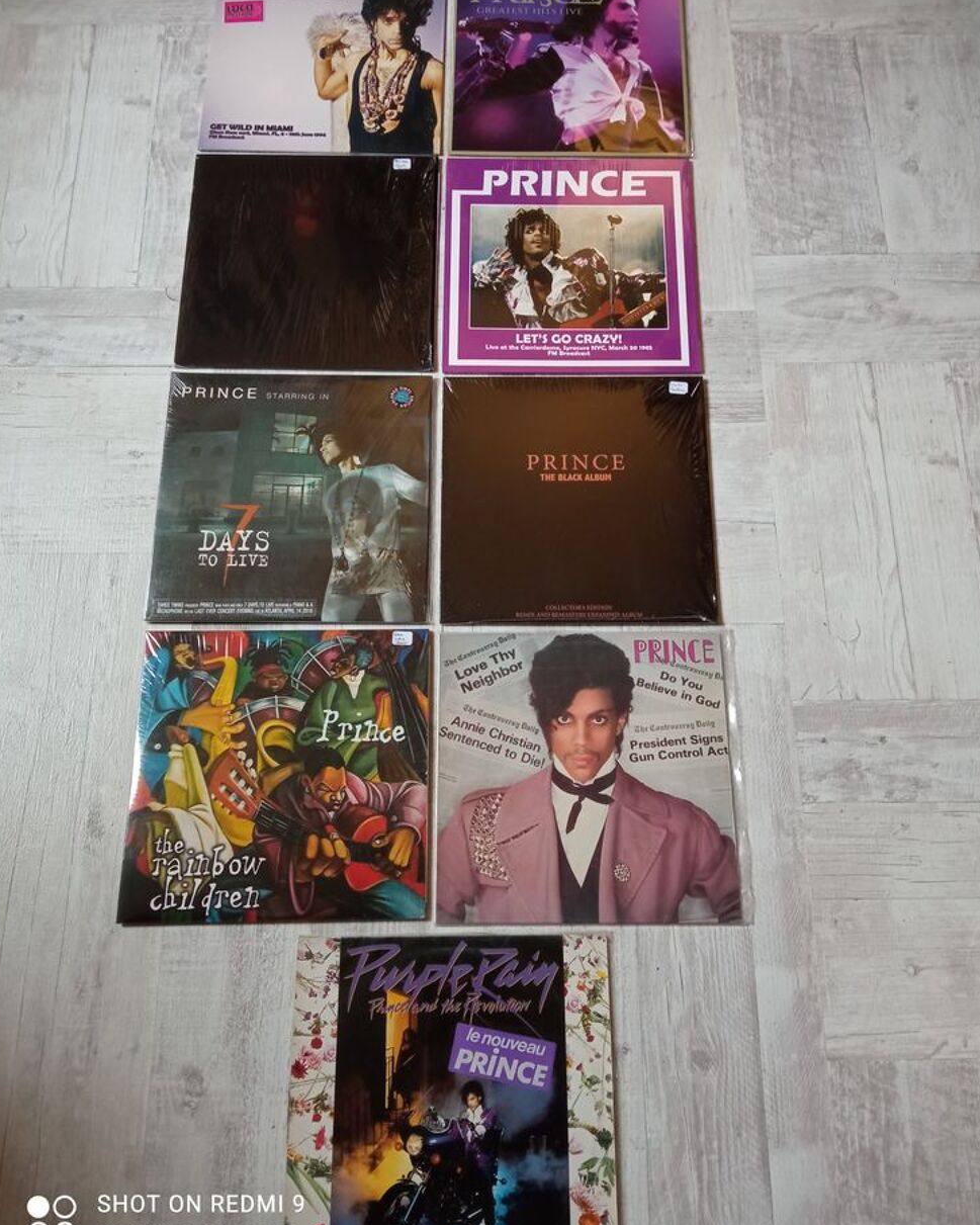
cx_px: 489
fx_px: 1051
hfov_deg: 50.0
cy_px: 616
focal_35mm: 29
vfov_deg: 60.4
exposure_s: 1/33.3
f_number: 2.2
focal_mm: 3.79
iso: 369
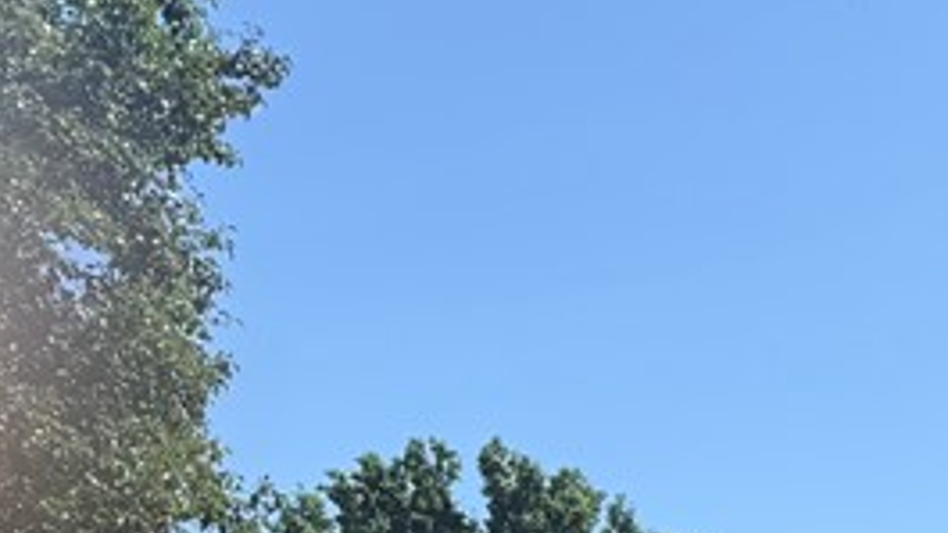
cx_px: 1588
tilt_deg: -0.4
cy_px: 1241
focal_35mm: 101
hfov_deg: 17.9
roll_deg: -0.4
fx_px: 2539
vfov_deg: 10.5
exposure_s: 1/3021
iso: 80
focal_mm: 6.76
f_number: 1.78
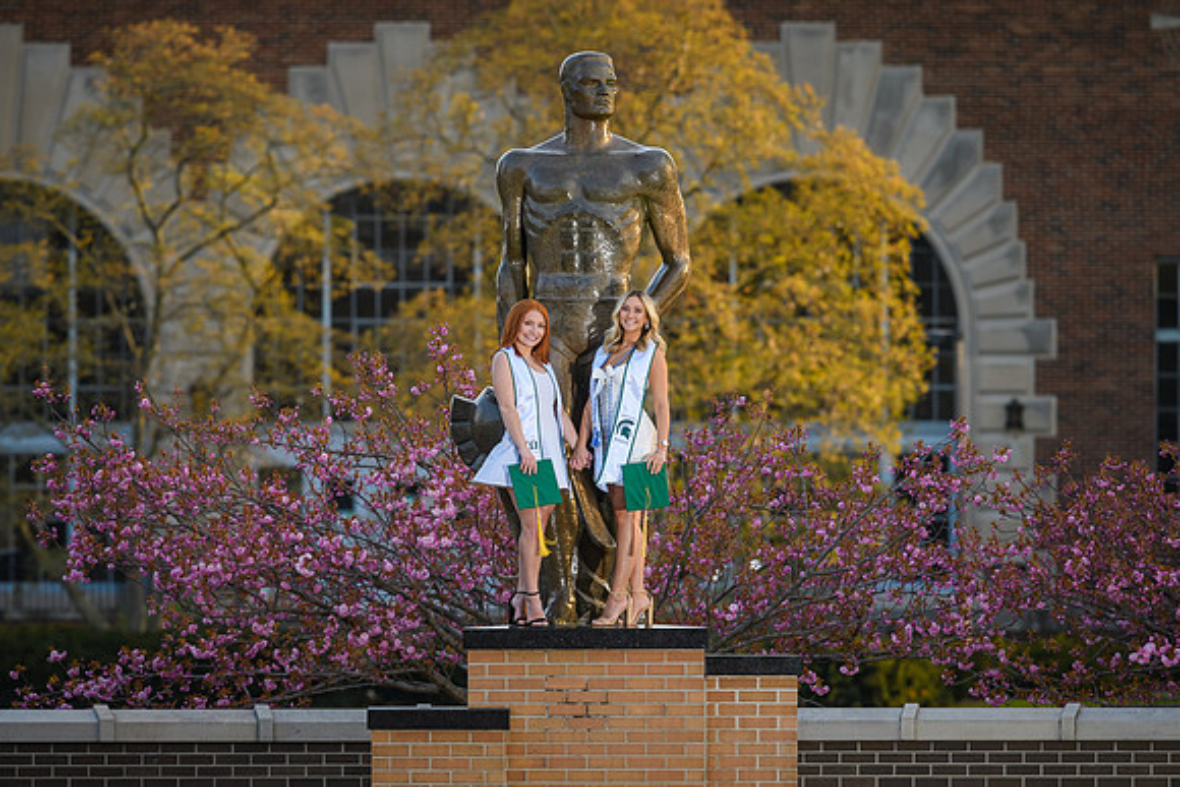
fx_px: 15869
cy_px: 378
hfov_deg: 4.3
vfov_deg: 2.8
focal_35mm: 484
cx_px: 609
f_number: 5
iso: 125
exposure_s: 1/200
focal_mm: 300
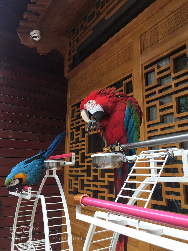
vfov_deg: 61.7
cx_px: 94
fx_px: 210
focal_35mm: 29
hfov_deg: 48.2
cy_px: 126
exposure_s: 1/181
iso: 25
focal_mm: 4.15
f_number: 2.2
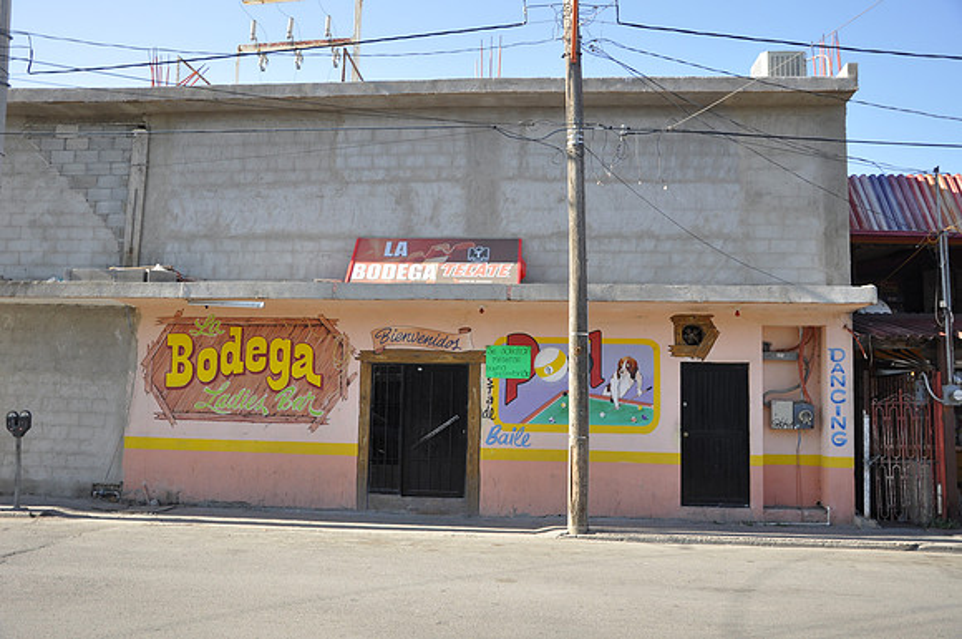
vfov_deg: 41.6
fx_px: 841
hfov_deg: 59.6
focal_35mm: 32
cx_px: 481
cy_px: 320
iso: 280
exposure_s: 1/125
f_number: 5.6
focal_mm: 21
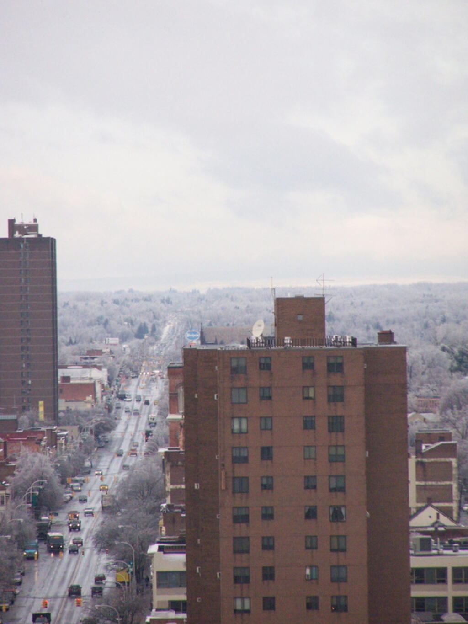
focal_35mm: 380
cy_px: 312
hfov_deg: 3.9
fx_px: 6849
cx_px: 234
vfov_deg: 5.2
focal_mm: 63
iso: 400
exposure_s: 1/1000
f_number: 3.7
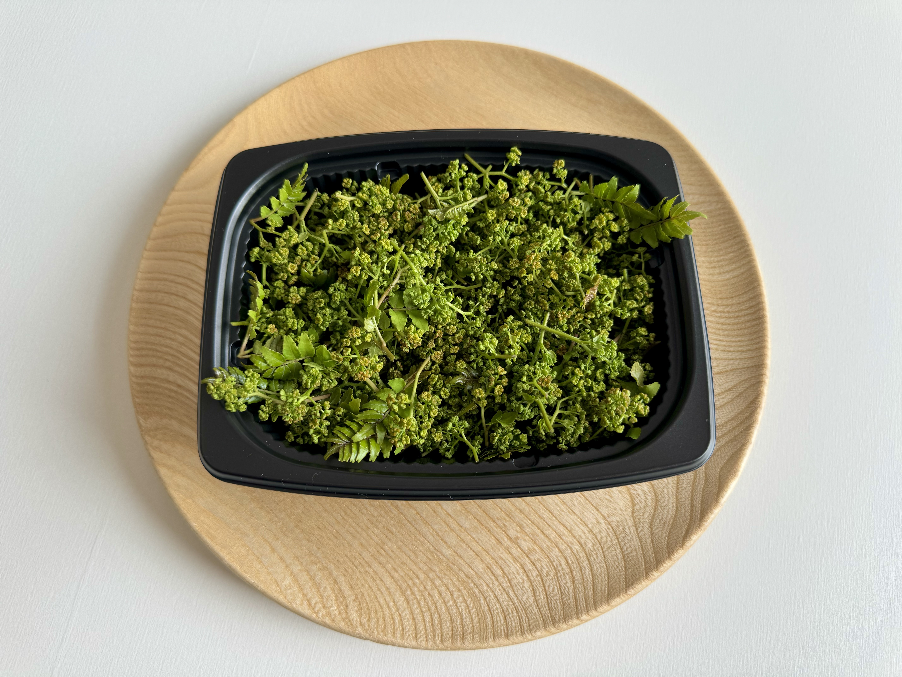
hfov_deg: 71.6
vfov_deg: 56.8
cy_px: 338
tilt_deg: -73.1
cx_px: 451
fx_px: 625
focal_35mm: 24
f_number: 1.78
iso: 64
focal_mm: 6.76
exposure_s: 1/143
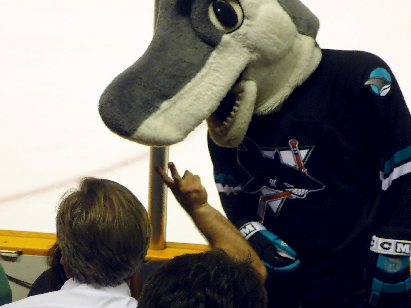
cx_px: 208
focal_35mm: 179
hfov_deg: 11.0
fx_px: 2125
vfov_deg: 8.3
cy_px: 150
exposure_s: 1/80
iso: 200
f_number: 4
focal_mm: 23.9
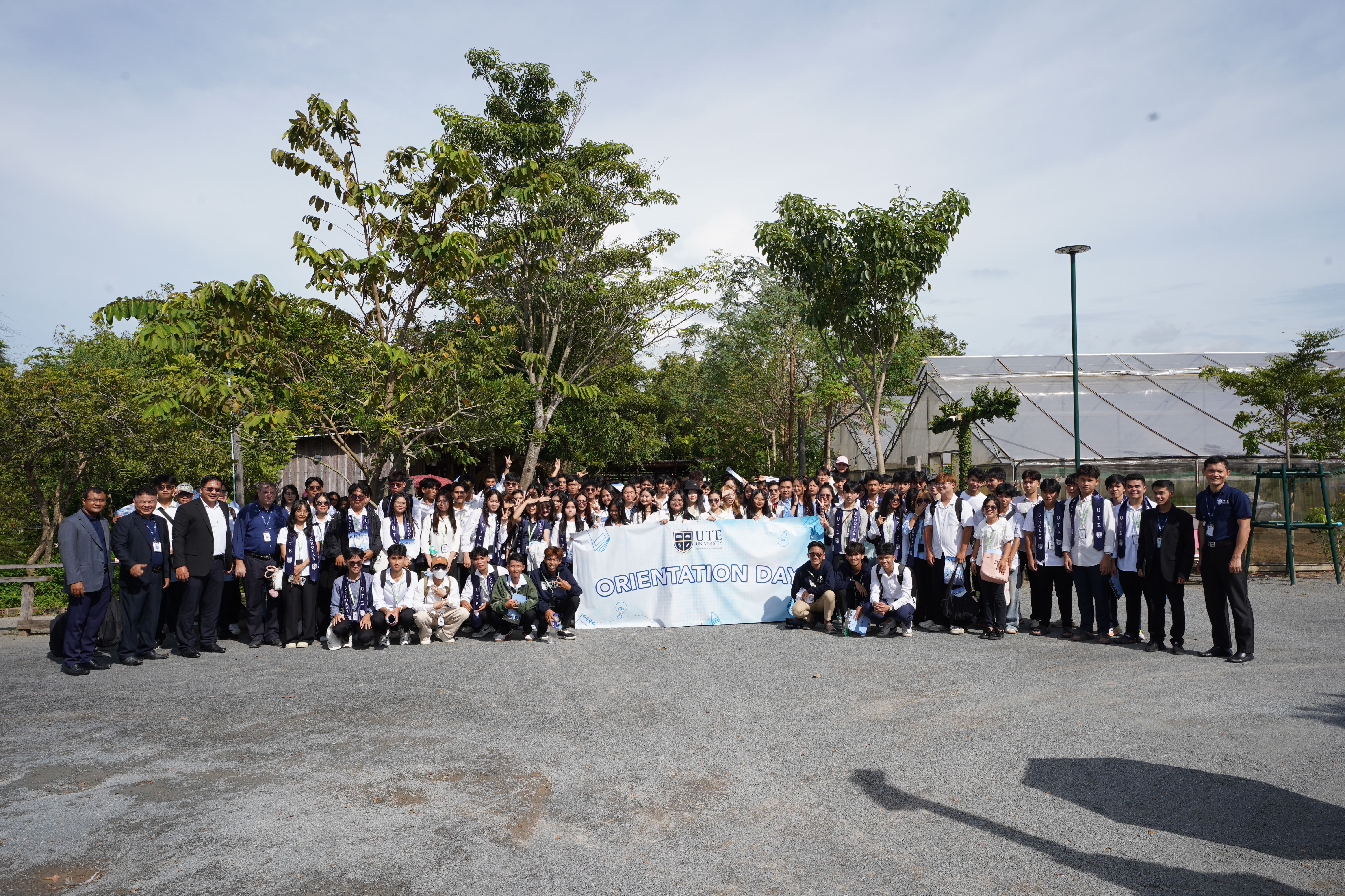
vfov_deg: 49.2
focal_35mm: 26
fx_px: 979
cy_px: 448
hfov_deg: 69.0
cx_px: 672
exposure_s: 1/125
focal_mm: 26.2
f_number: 13
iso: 100
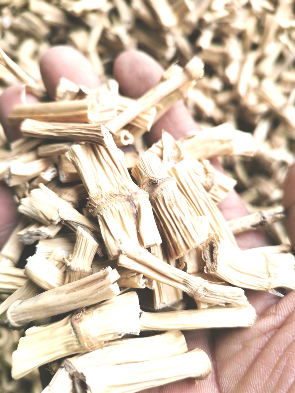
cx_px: 150
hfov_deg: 49.8
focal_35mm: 28
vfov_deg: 63.4
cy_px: 198
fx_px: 318
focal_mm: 5.58
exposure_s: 1/284
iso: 50
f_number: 1.8
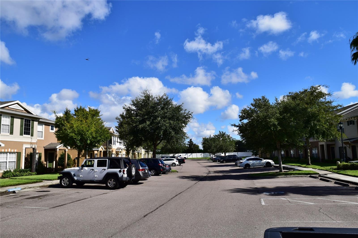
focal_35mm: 27
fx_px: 268
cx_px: 179
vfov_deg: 47.9
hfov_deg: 67.4
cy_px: 119
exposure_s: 1/250
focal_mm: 18
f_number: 9
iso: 100
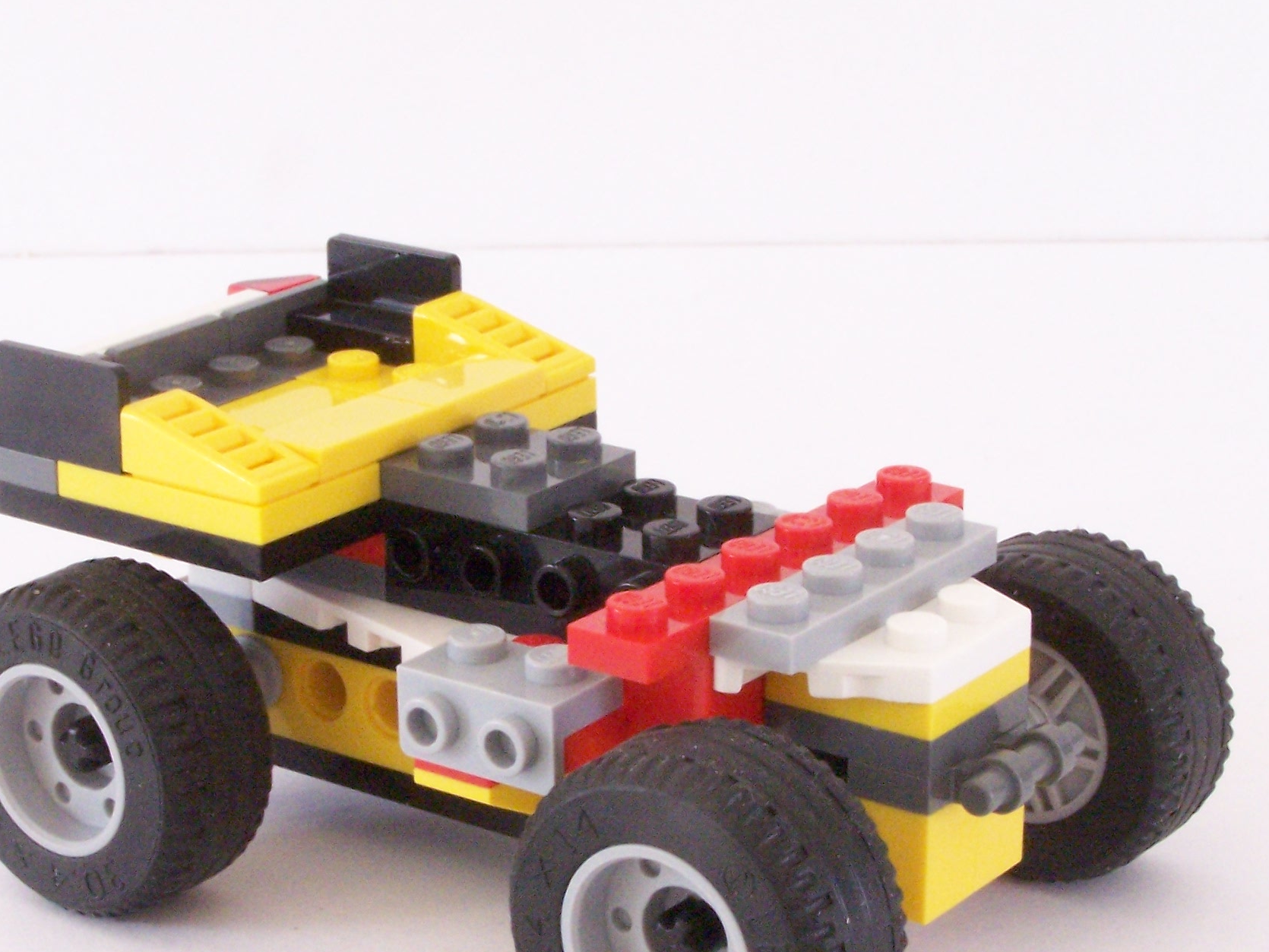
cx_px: 587
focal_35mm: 91
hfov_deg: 21.5
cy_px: 597
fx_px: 3336
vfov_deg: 16.2
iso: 400
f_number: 8
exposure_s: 1/6
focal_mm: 9.8
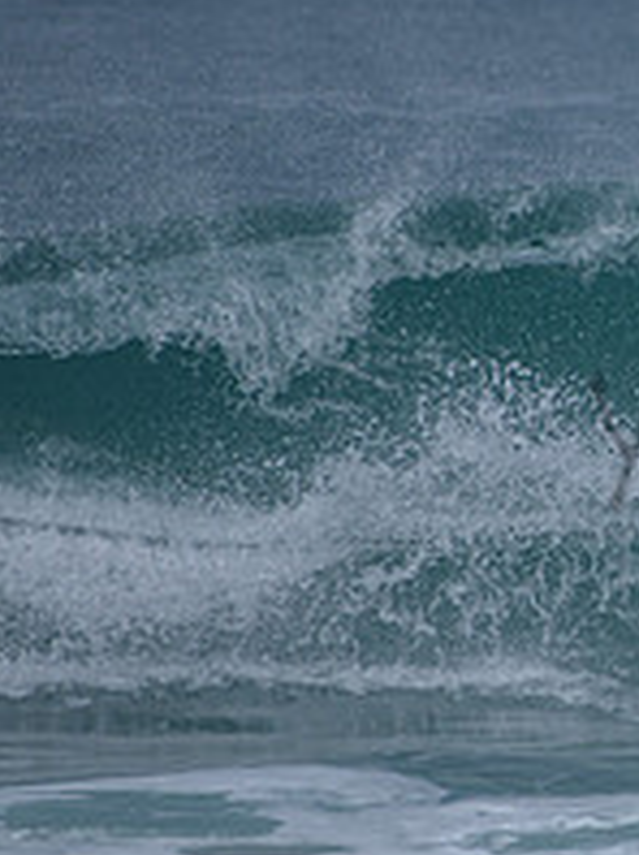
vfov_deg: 1.4
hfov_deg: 1.1
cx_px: 1036
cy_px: 404
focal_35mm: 1411
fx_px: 34804
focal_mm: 500
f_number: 5.6
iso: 180
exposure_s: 1/2000
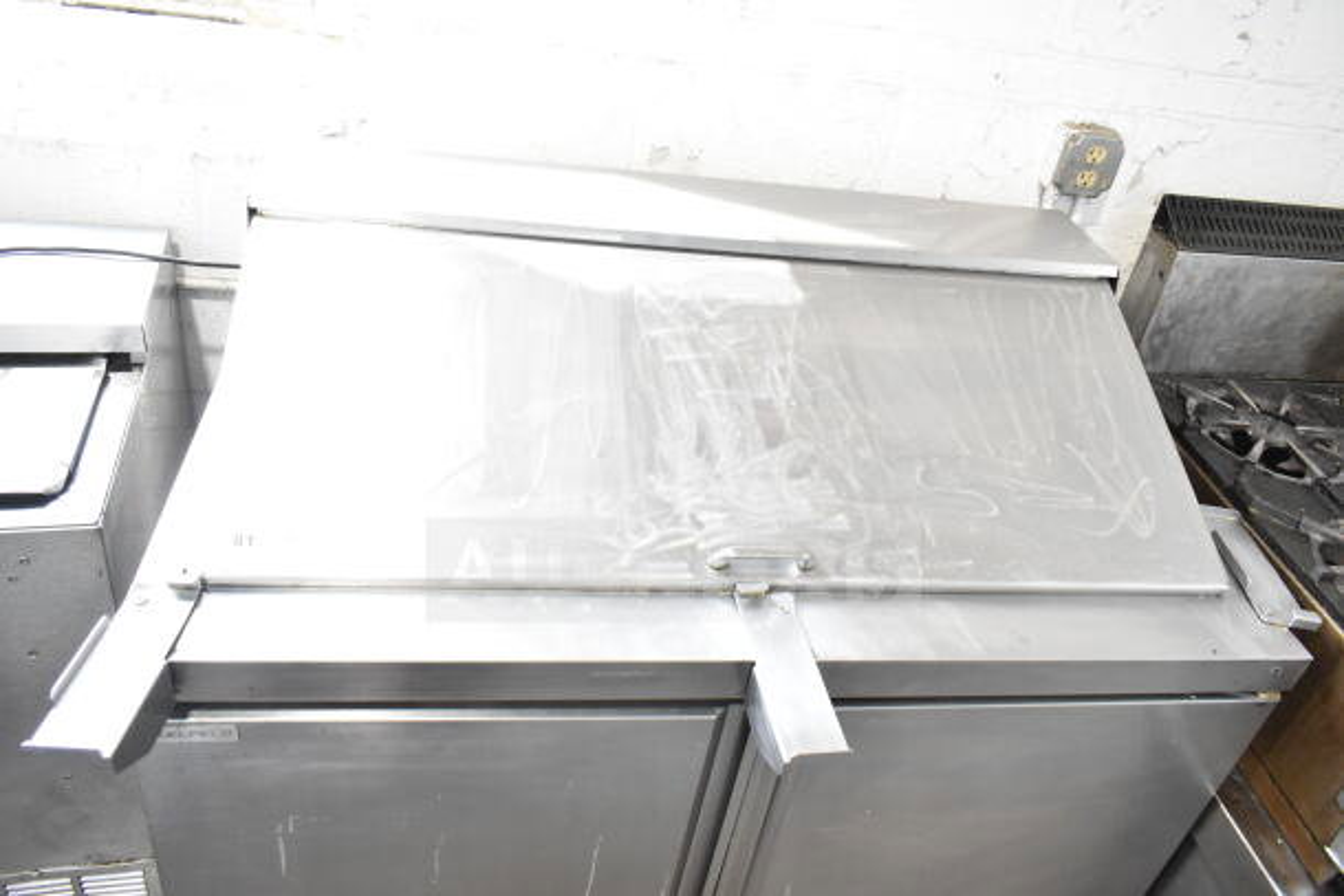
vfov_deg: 48.0
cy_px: 448
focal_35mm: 27
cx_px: 672
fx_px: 1008
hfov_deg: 67.4
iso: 1600
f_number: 5
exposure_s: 1/100
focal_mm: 18
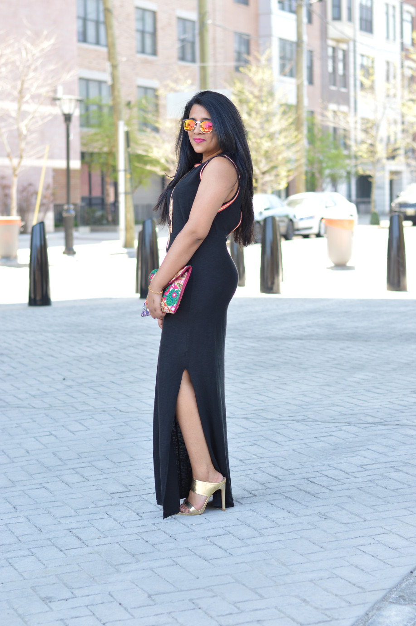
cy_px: 307
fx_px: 1337
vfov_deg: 26.3
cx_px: 213
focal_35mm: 77
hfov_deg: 17.7
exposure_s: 1/200
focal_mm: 50
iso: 125
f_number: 2.8
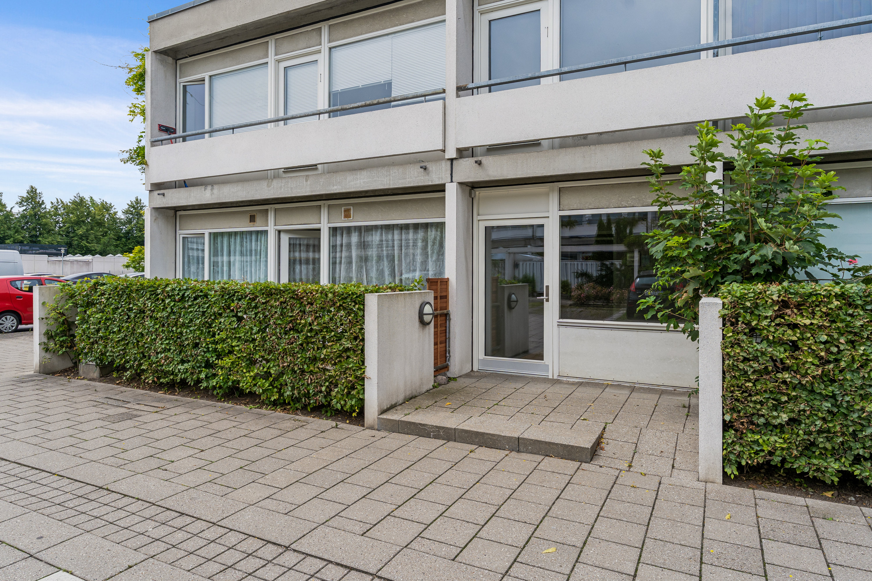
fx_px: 509
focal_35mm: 21
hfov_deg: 81.2
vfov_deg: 59.5
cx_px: 436
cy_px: 290
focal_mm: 21
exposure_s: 1/750
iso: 320
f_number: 6.7
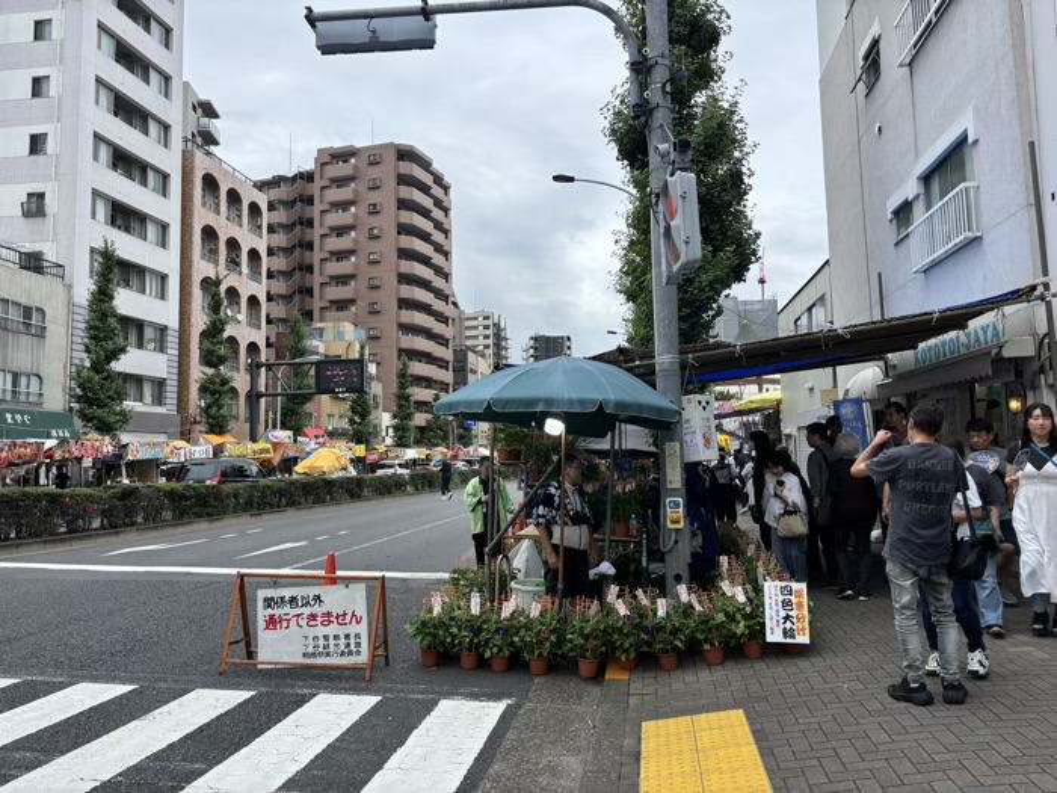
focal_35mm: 26
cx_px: 528
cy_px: 396
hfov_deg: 67.3
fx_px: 794
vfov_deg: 53.1
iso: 50
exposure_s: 1/1437
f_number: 1.6
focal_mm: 5.96
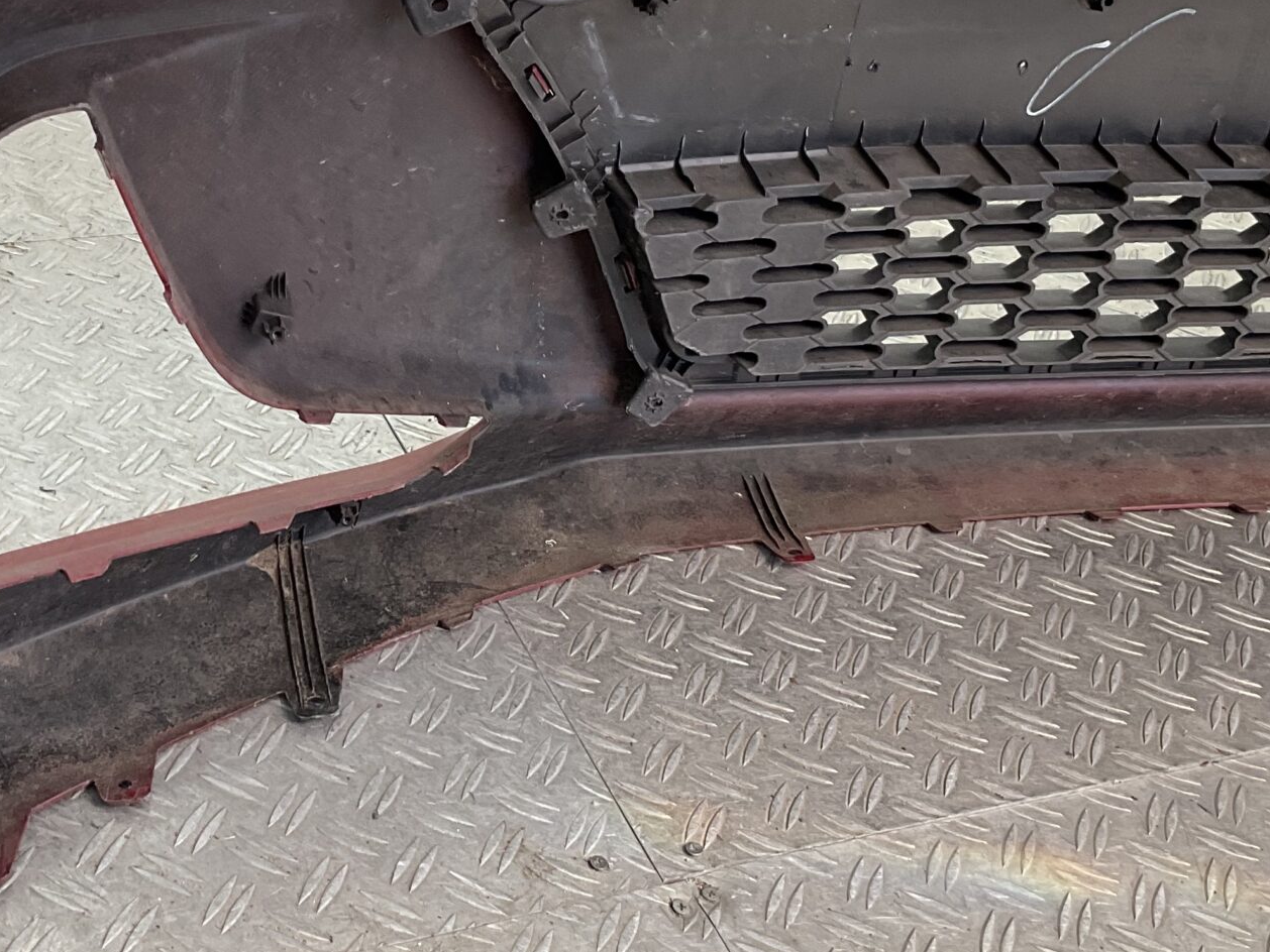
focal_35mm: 59
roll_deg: -12.8
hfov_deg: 32.6
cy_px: 249
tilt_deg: -30.0
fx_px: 2165
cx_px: 496
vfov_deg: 24.6
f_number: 1.8
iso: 32
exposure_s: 1/120
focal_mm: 3
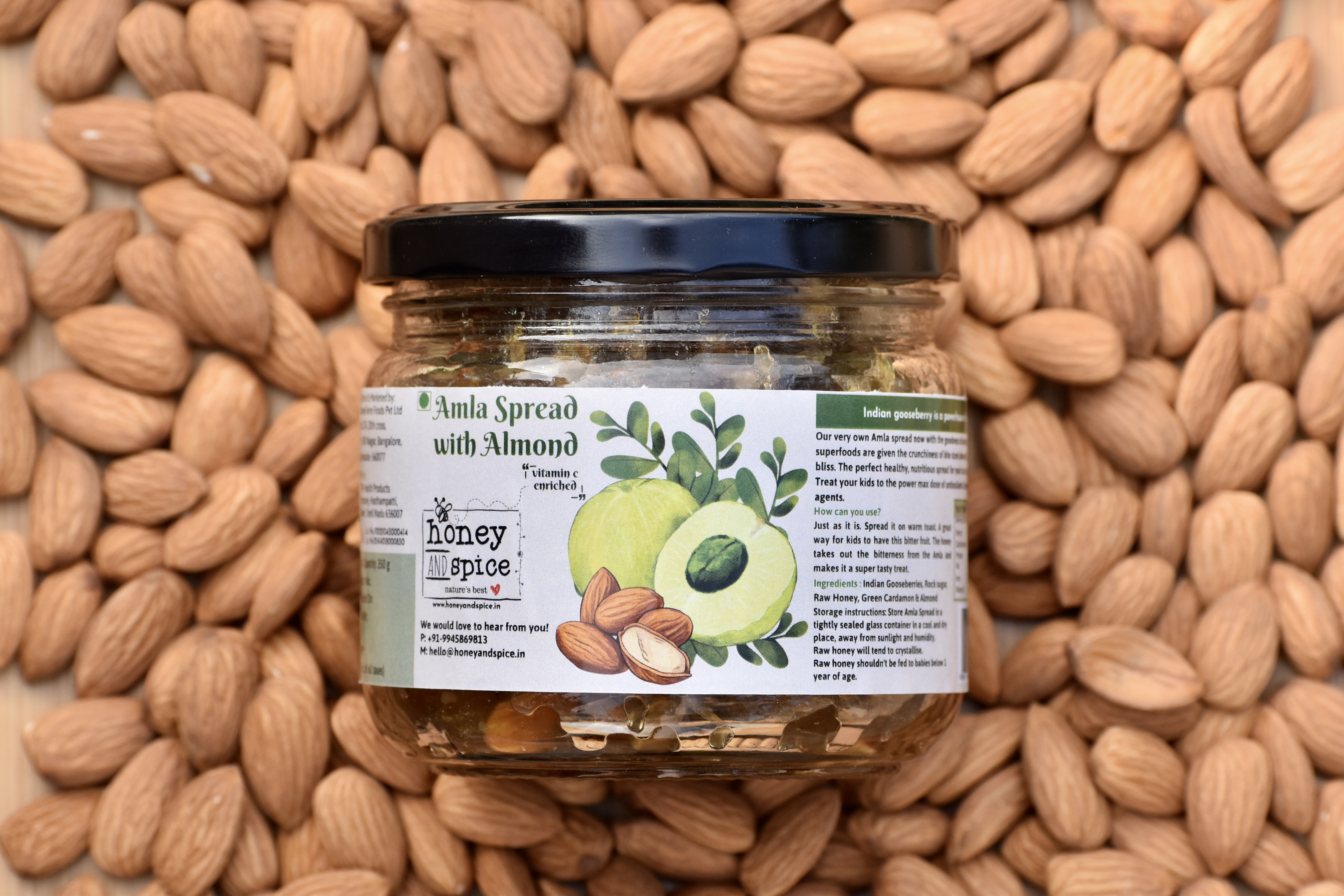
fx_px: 7279
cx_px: 672
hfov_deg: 10.5
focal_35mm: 195
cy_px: 448
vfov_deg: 7.0
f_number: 8
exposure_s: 1/250
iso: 280
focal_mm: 130
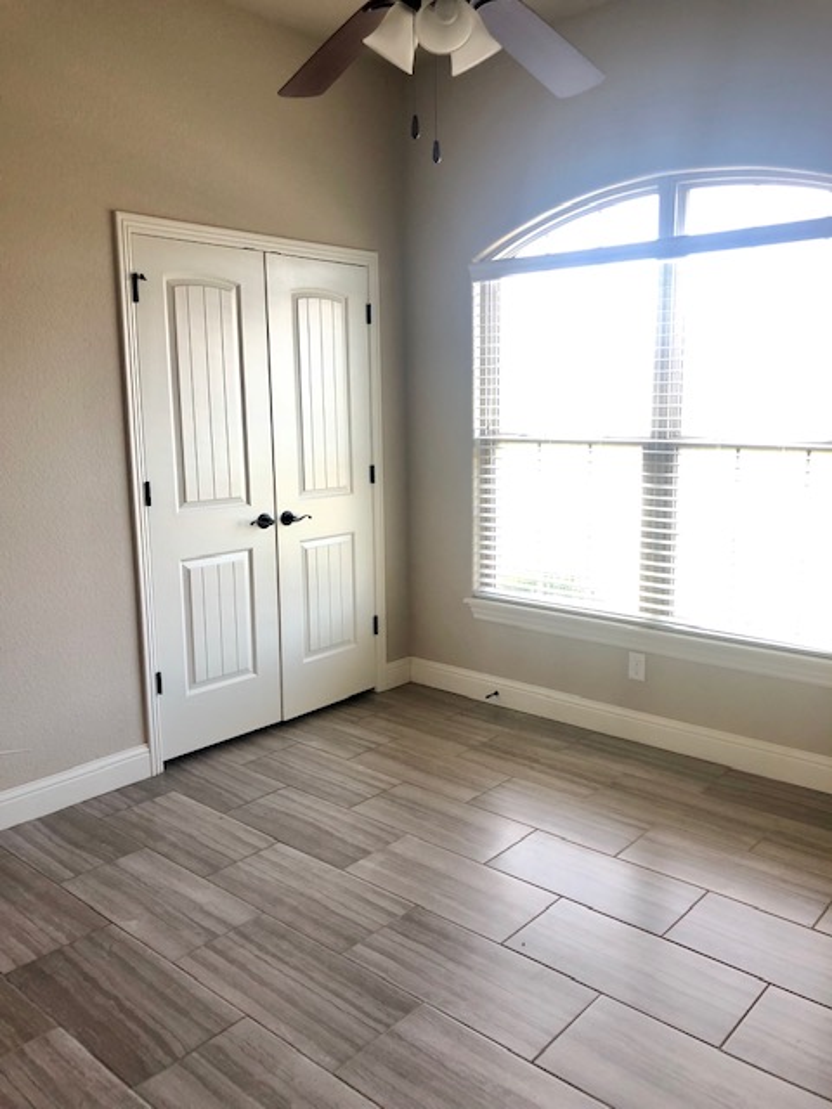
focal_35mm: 28
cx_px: 416
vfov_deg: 63.4
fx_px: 897
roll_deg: +0.8
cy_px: 554
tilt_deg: -9.9
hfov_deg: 49.7
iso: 40
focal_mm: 3.99
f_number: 1.8
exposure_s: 1/30
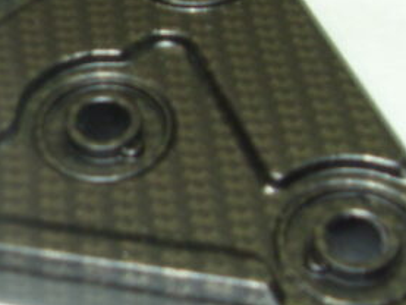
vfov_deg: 14.6
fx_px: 1185
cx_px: -144
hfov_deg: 18.0
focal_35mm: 101
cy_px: 104
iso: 100
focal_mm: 6.3
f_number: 2.8
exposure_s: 1/45
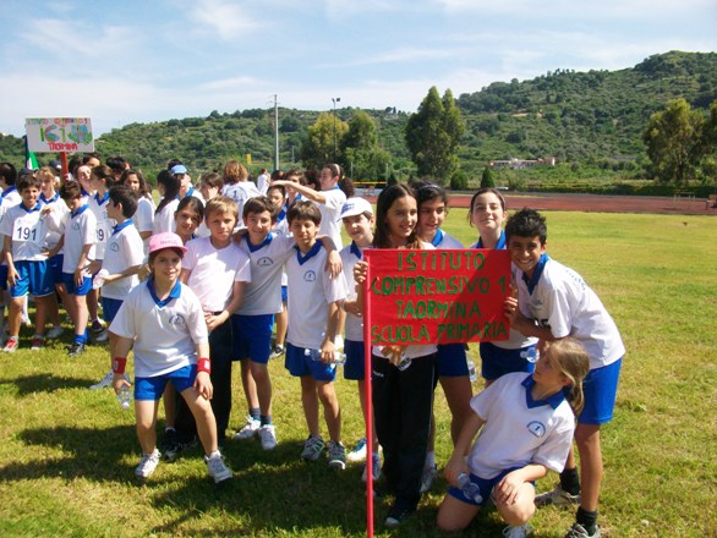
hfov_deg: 56.8
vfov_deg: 44.2
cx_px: 358
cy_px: 269
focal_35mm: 32
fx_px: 663
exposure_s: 1/250
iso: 64
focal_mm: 5.7
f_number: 5.5
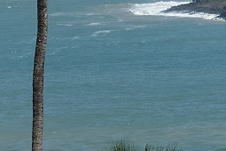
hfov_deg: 6.9
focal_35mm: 291
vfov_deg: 4.7
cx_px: 438
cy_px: -82
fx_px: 1827
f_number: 5.6
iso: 125
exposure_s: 1/800
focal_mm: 21.79
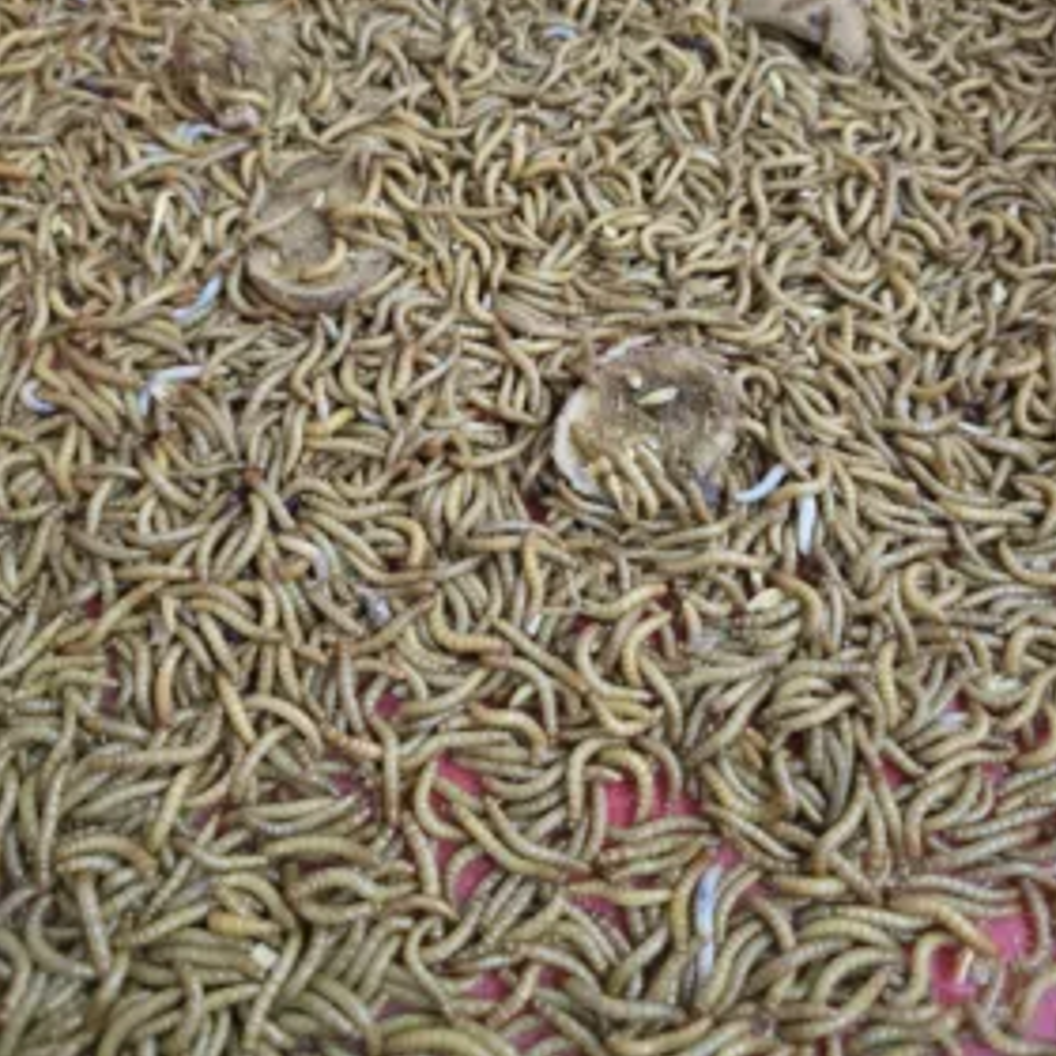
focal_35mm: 29
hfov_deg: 55.6
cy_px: 370
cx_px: 562
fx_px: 1001
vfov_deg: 54.7
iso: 1600
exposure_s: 1/100
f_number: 1.7
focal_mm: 6.3
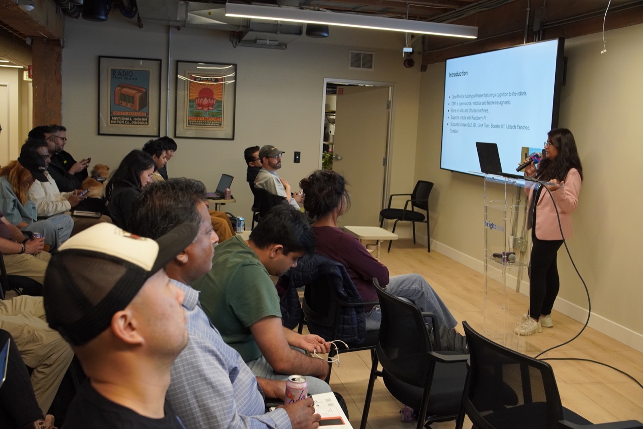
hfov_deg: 55.1
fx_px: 616
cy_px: 214
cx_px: 322
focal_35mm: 34
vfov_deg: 38.4
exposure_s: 1/160
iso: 1600
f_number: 4
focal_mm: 23
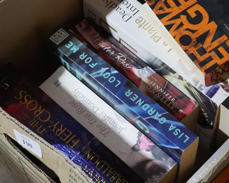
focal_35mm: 100
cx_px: 192
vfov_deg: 15.4
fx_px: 678
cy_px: 62
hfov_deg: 18.9
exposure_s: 1/60
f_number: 5.3
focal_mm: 27
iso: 2000
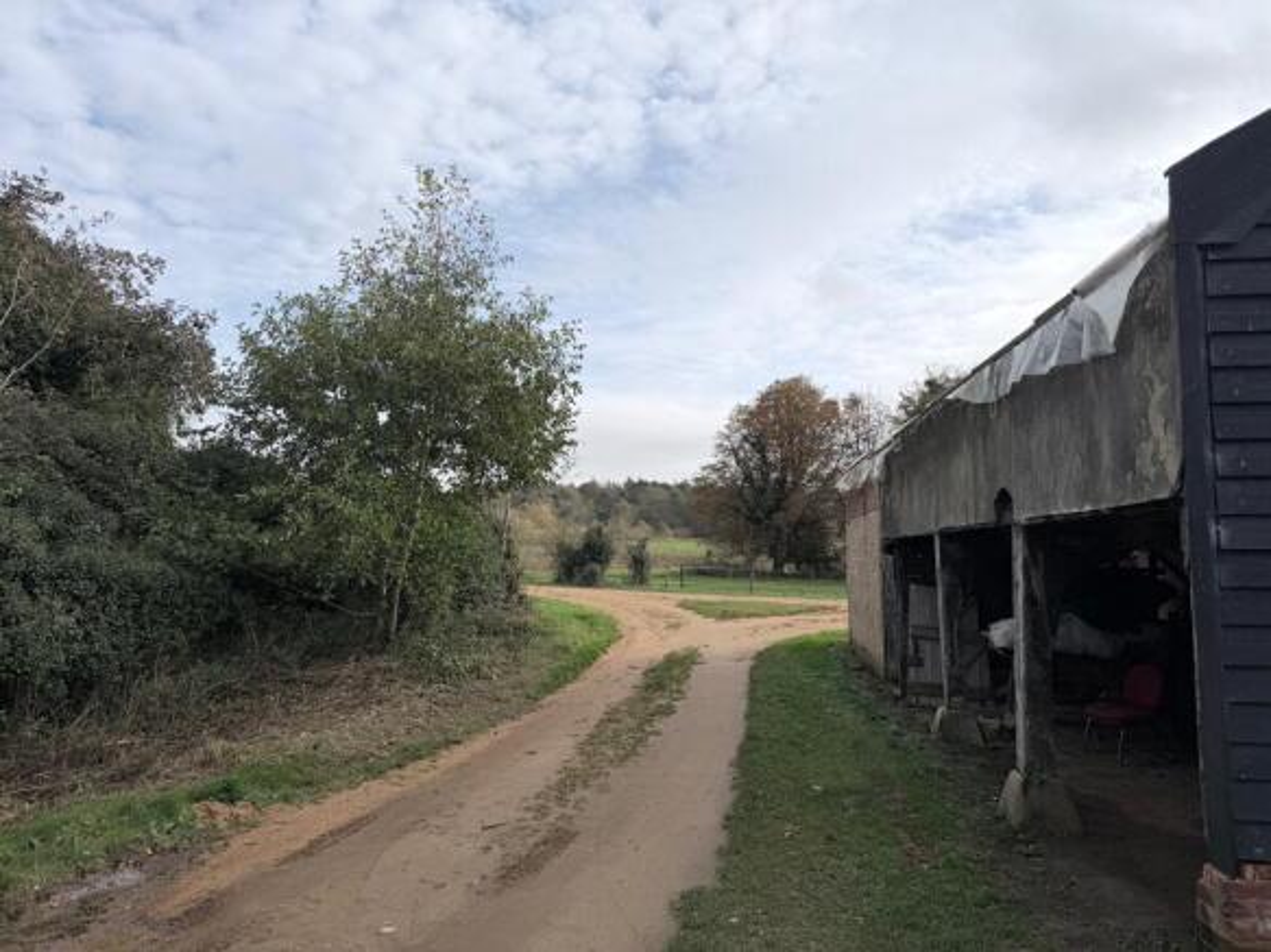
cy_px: 476
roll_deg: -0.2
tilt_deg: +5.1
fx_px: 881
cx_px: 636
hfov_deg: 71.6
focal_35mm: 24
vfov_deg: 56.8
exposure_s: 1/4975
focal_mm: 6.76
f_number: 1.78
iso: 80
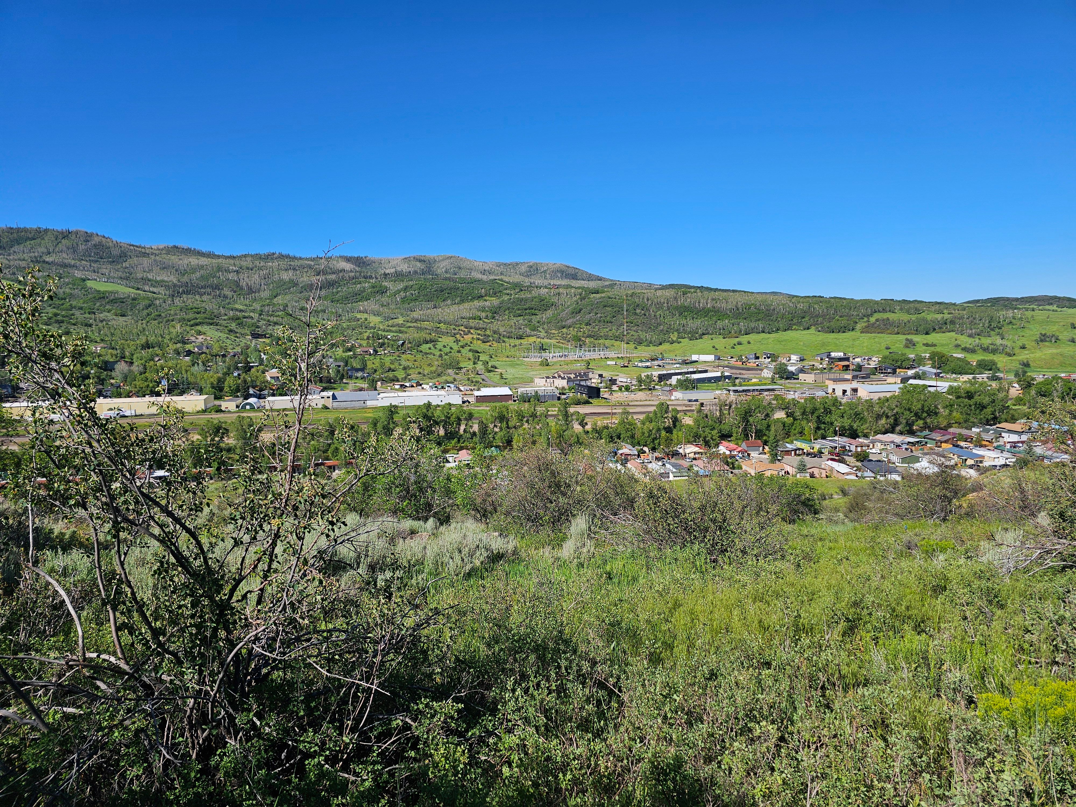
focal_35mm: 23
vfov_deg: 58.9
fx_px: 715
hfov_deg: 73.9
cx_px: 538
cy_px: 404
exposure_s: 1/1033
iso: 10
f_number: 1.7
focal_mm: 6.3
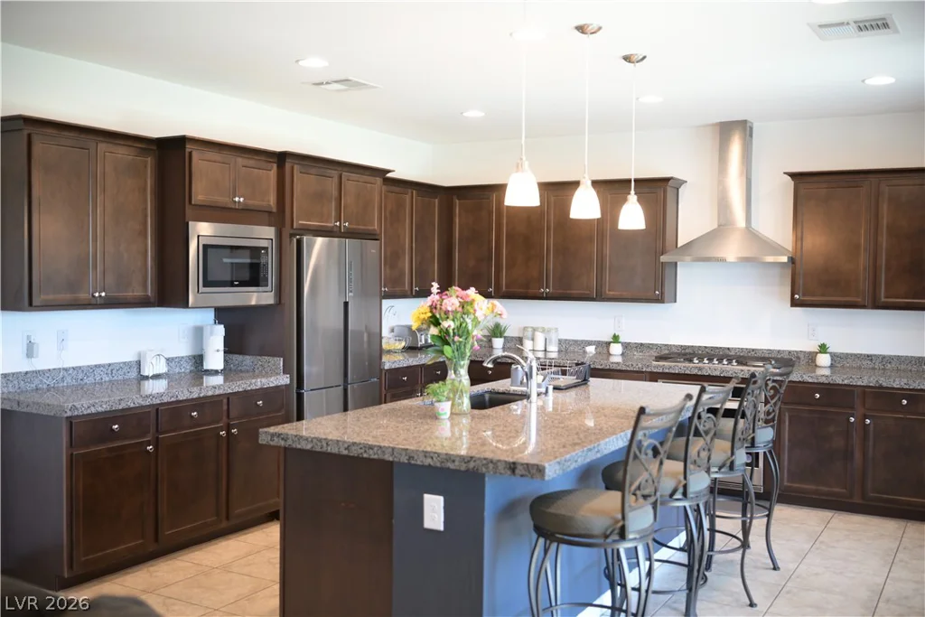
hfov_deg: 54.4
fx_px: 899
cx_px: 462
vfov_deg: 37.9
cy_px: 308
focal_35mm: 35
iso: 1400
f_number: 2
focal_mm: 35
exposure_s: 1/160
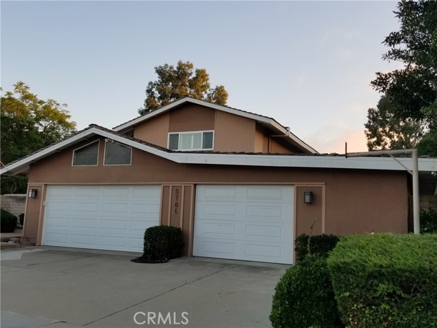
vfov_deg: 53.1
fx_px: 328
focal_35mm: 26
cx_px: 218
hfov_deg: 67.3
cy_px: 164
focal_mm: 4.25
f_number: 1.7
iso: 50
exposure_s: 1/385
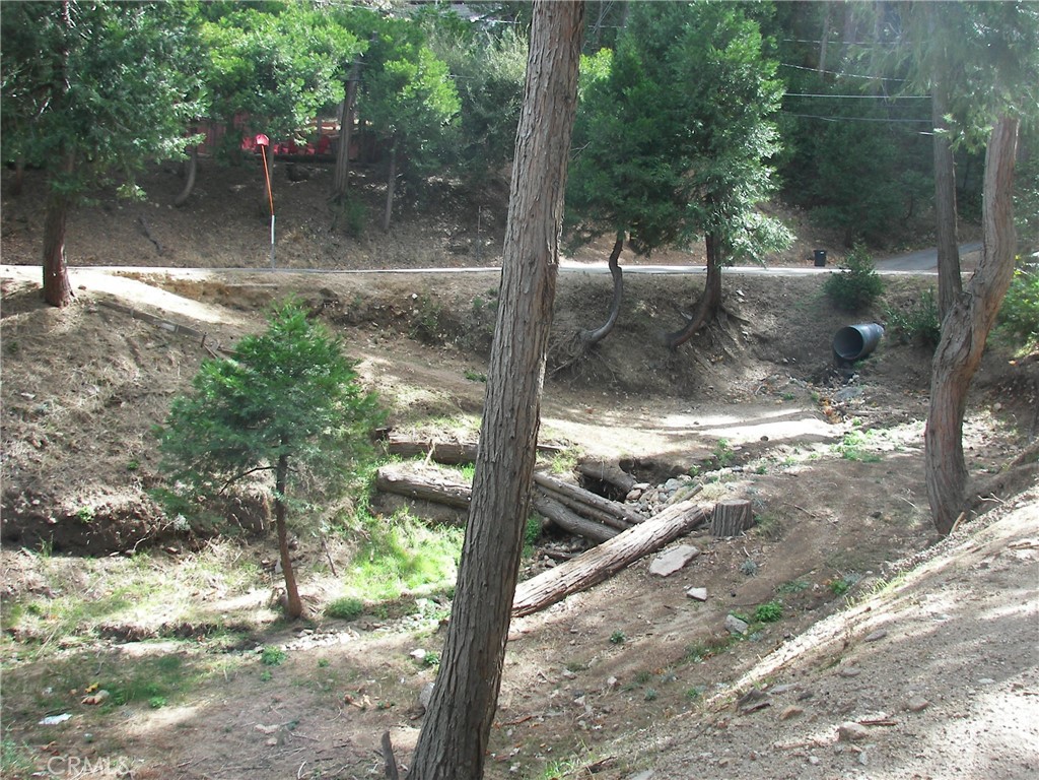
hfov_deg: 51.4
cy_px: 390
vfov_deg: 39.7
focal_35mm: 36
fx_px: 1081
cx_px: 520
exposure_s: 1/160
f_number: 2.8
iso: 50
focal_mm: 6
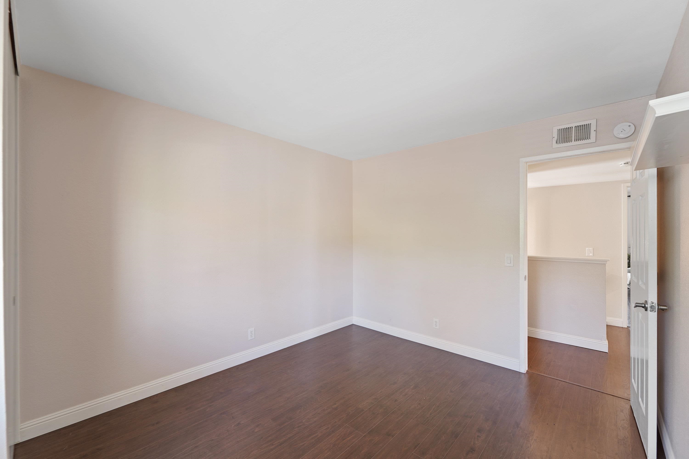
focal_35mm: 14
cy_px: 230
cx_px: 344
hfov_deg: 104.3
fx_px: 268
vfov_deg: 81.2
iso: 100
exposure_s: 2.5
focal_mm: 14
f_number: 8
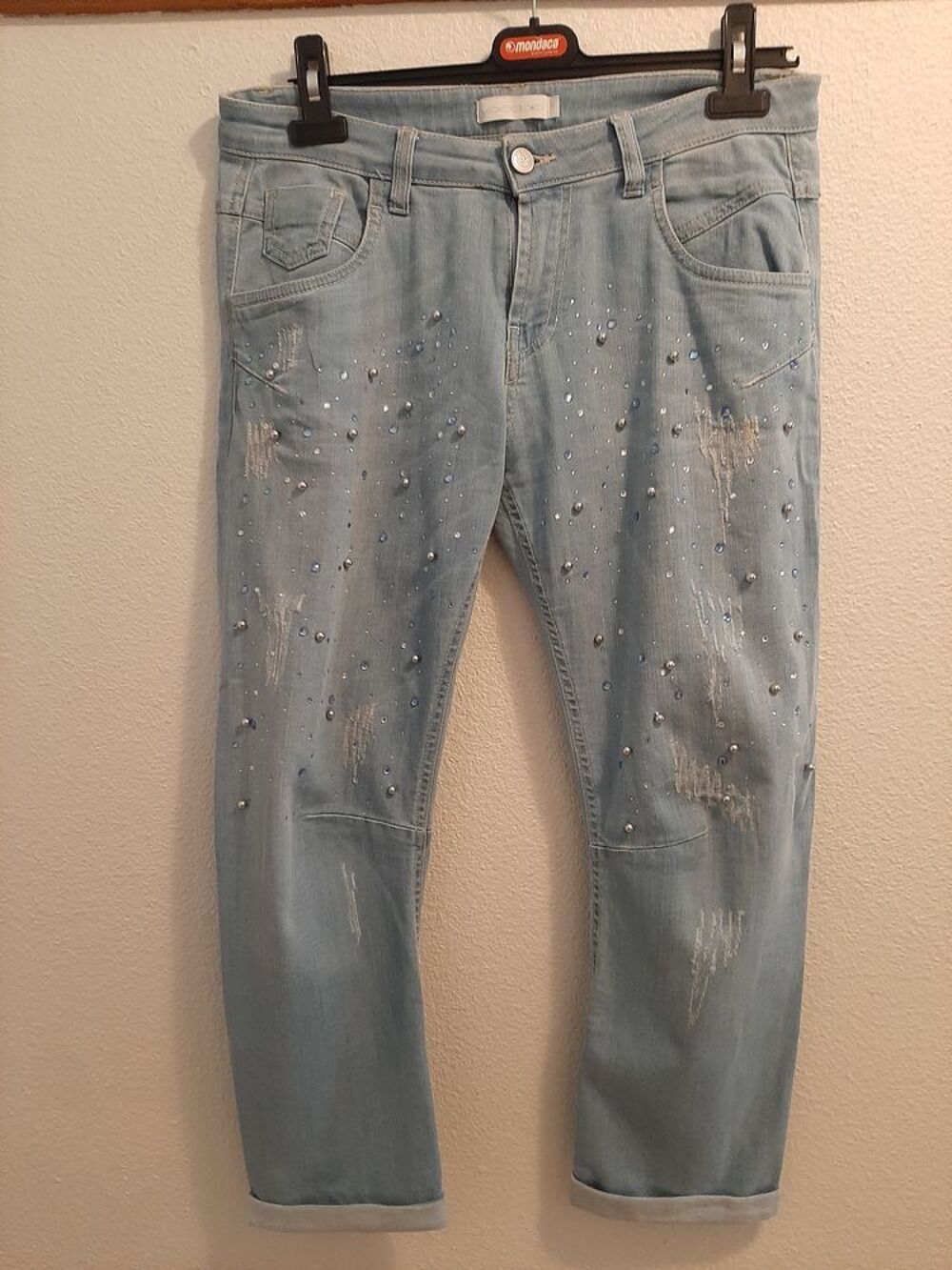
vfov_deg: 67.3
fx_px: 953
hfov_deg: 53.1
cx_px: 476
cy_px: 635
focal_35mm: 26
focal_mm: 3.93
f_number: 1.7
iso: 200
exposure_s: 1/25
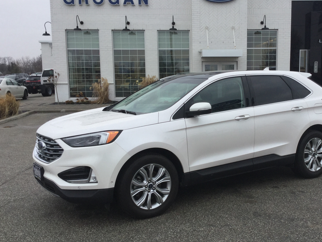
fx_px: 400
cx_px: 203
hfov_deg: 43.5
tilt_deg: -8.2
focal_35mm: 43
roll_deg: -0.5
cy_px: 120
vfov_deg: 33.6
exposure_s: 1/350
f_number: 2.4
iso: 25
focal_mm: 3.3
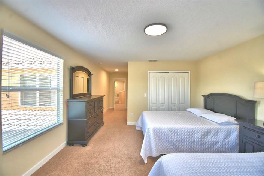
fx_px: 110
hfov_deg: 100.4
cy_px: 88
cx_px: 132
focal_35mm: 15
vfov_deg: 77.2
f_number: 4.5
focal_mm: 10
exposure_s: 1/60
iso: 180
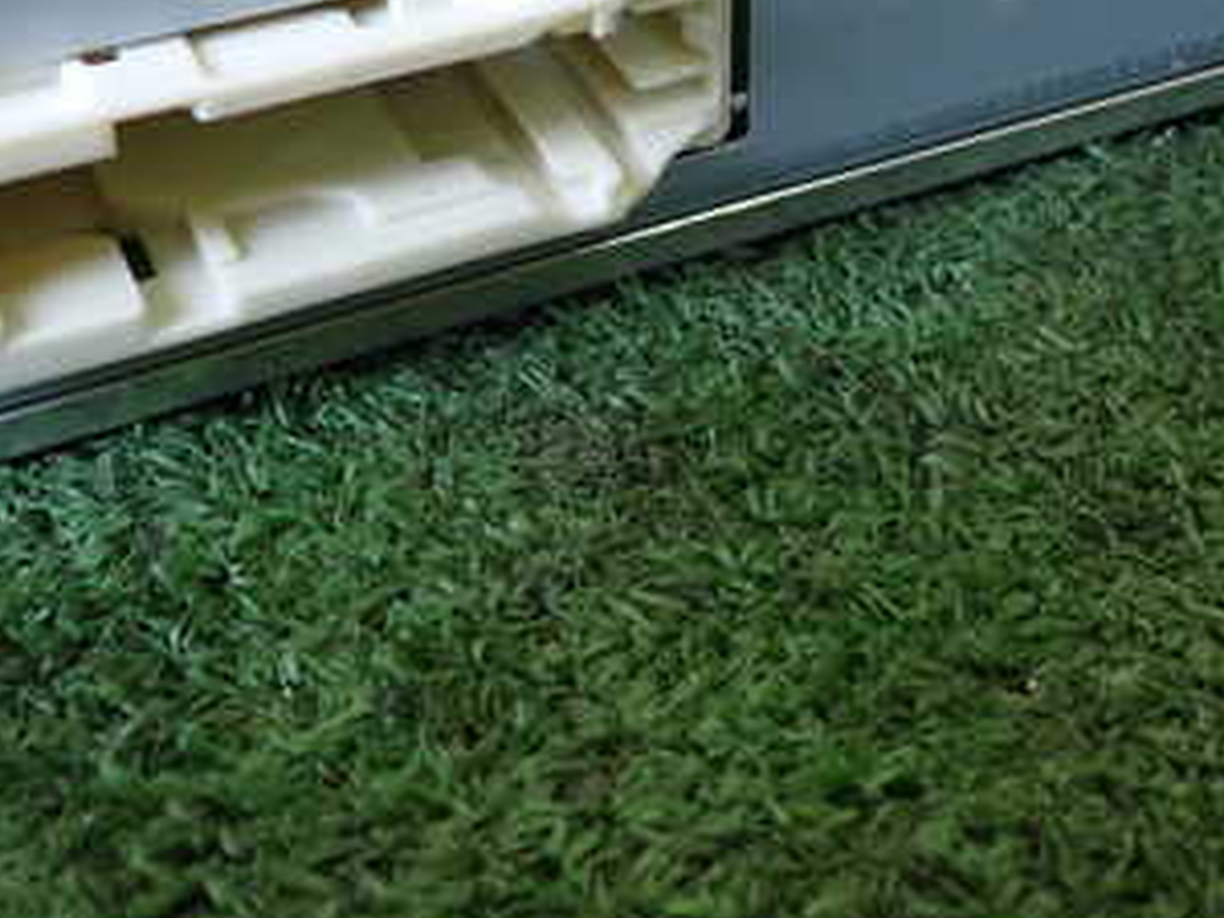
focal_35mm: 60
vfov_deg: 23.9
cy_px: 135
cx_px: 828
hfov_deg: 31.9
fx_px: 2122
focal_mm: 5.4
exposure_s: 1/80
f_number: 2.3
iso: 200
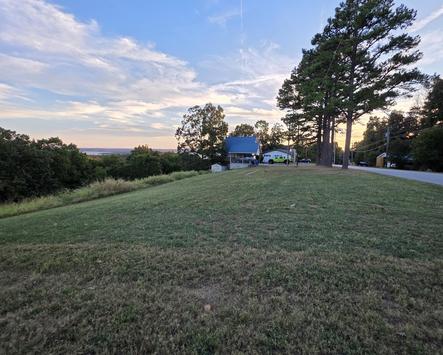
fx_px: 197
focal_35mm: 15
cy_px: 168
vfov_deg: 84.0
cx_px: 237
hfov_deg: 96.7
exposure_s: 1/120
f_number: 1.9
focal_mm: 2.2
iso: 25
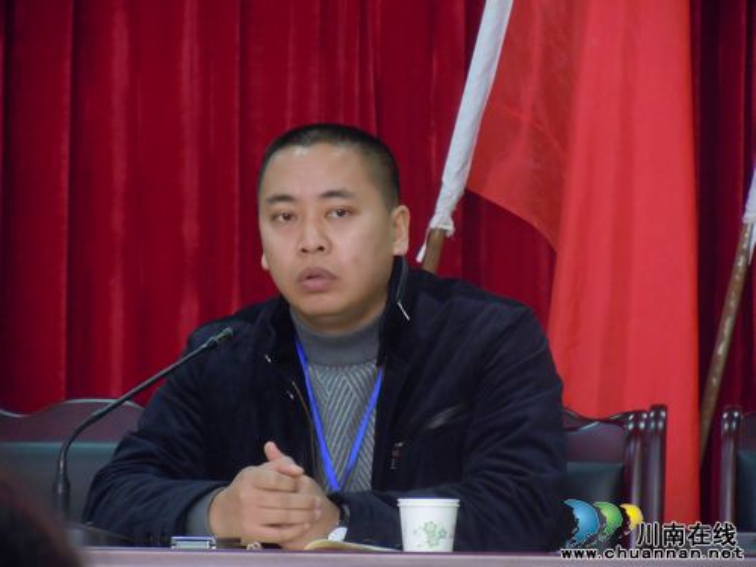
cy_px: 284
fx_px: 5722
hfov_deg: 7.6
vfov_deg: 5.7
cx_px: 378
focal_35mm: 262
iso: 800
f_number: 5.1
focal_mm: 47.2
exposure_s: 1/15
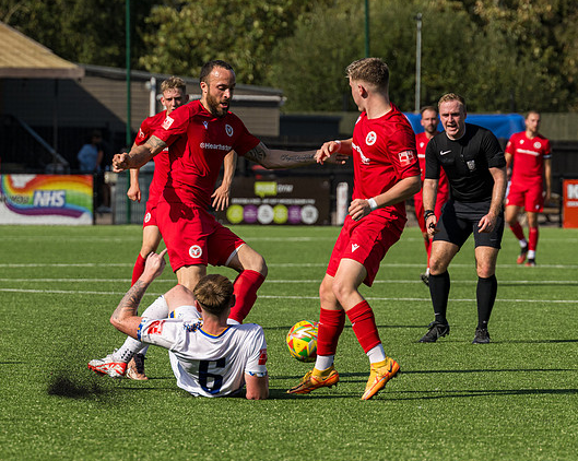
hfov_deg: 6.2
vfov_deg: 5.0
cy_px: 214
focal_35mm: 312
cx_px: 278
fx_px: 5331
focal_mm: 150
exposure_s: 1/2500
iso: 200
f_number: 4.5
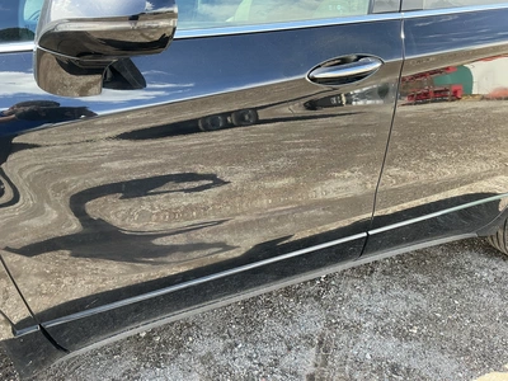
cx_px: 254
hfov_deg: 63.4
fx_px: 411
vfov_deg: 49.7
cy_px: 190
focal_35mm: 28
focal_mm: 3
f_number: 1.8
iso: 32
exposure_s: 1/153
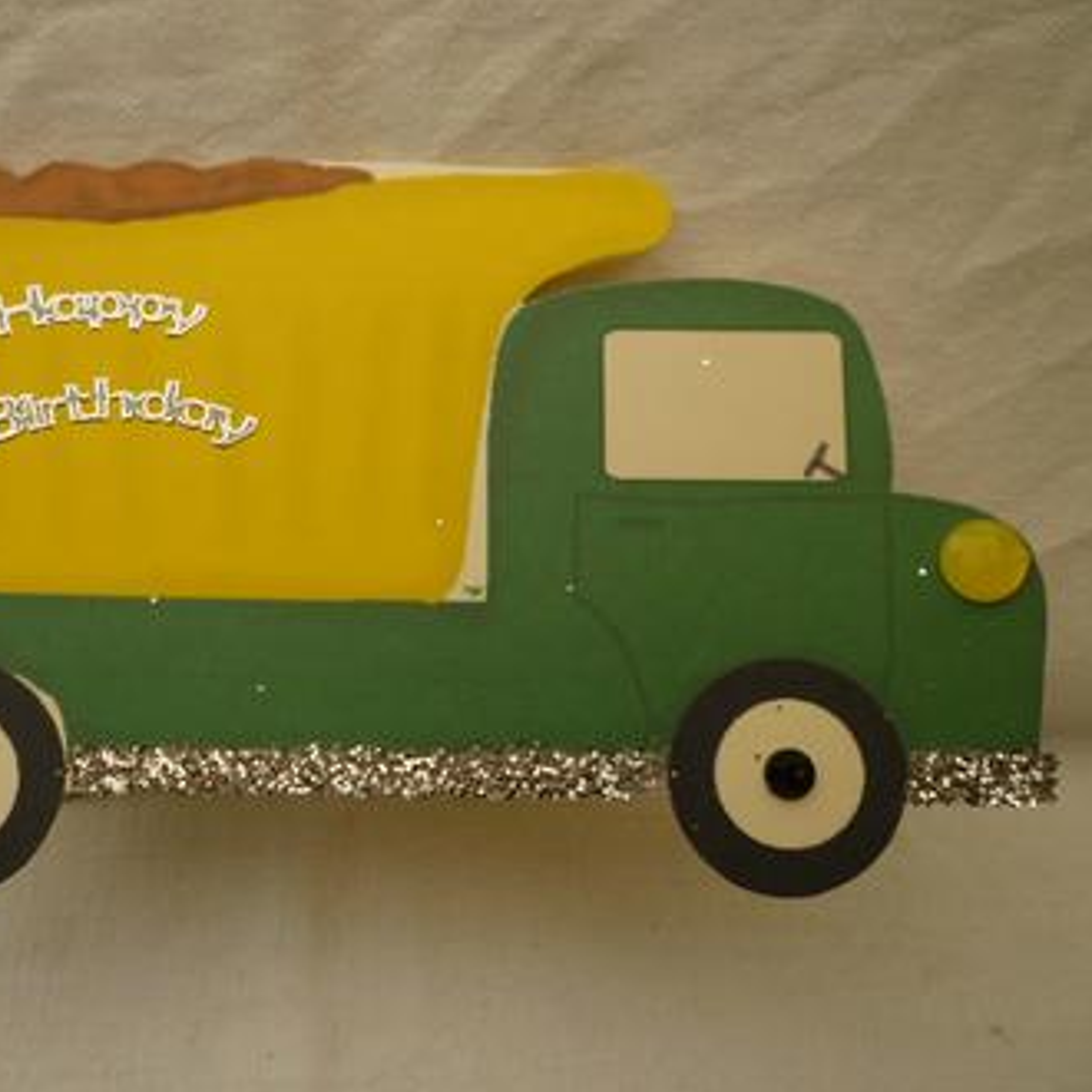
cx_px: 384
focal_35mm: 35
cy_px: 549
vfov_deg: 47.2
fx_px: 1249
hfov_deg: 46.6
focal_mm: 5.2
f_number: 3.3
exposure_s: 1/100
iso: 80
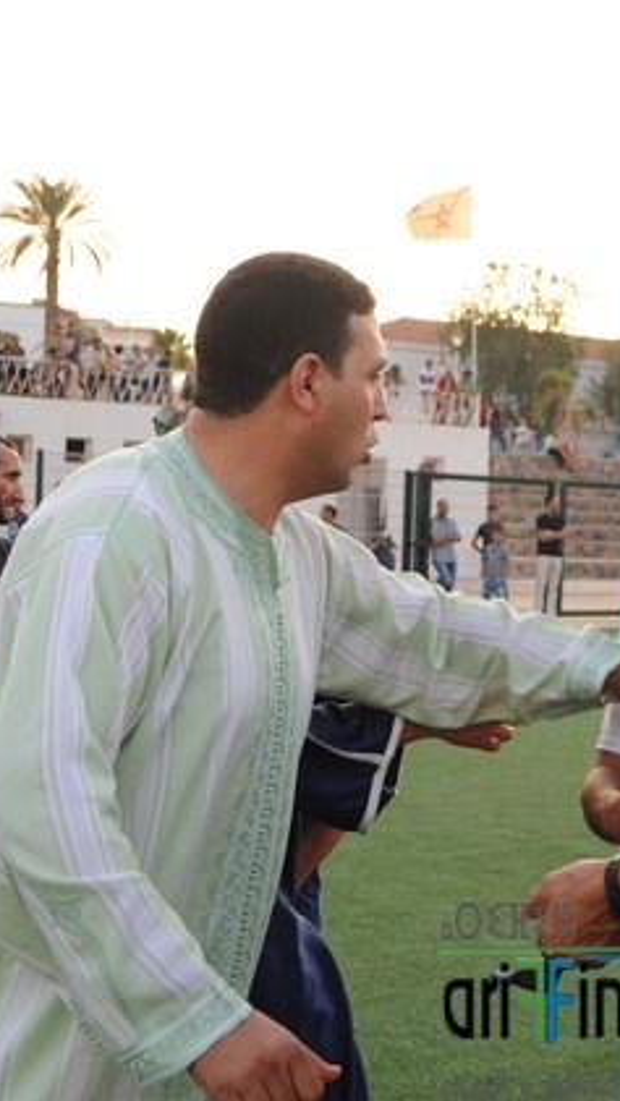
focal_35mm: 62
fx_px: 1811
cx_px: 604
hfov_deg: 19.0
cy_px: 550
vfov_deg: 33.8
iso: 200
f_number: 5.6
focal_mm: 26
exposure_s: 1/100
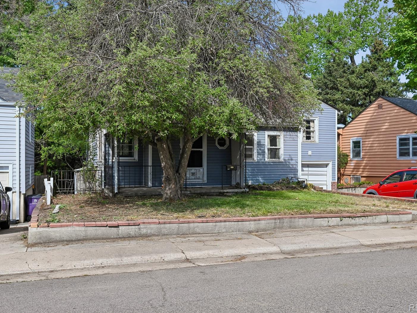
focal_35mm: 33
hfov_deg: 55.3
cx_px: 219
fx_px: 398
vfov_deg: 43.0
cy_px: 155
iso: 400
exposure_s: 1/400
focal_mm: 30
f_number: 10
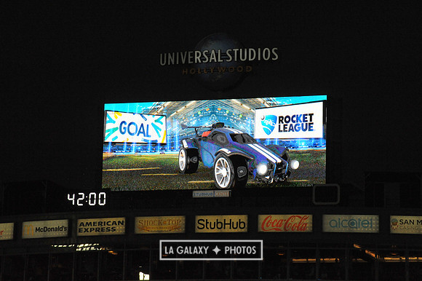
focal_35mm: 155
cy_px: 140
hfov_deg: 13.3
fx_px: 1816
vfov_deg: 8.8
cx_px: 211
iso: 5000
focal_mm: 155
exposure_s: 1/1000
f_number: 16
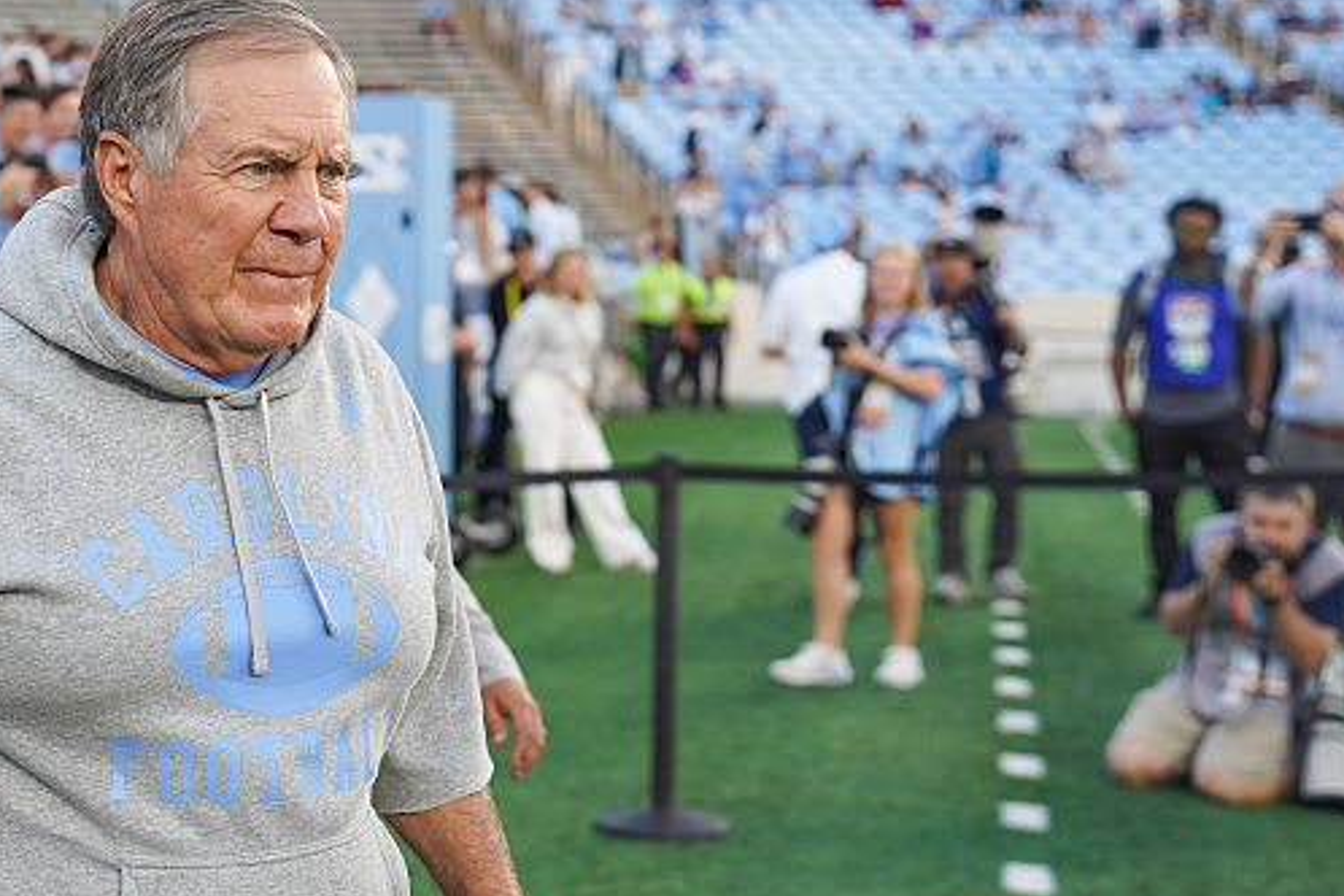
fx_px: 2762
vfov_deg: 18.4
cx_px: 100
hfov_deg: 26.3
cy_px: 509
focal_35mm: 74
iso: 500
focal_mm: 36
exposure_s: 1/1000
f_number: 2.5
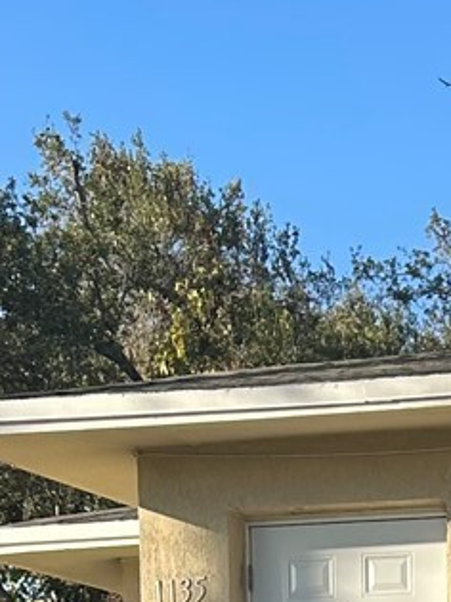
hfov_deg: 10.8
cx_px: 673
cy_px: 1026
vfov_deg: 13.6
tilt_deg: -2.1
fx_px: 2295
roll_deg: -1.6
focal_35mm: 132
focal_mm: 5.7
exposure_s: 1/1901
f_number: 1.5
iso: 50
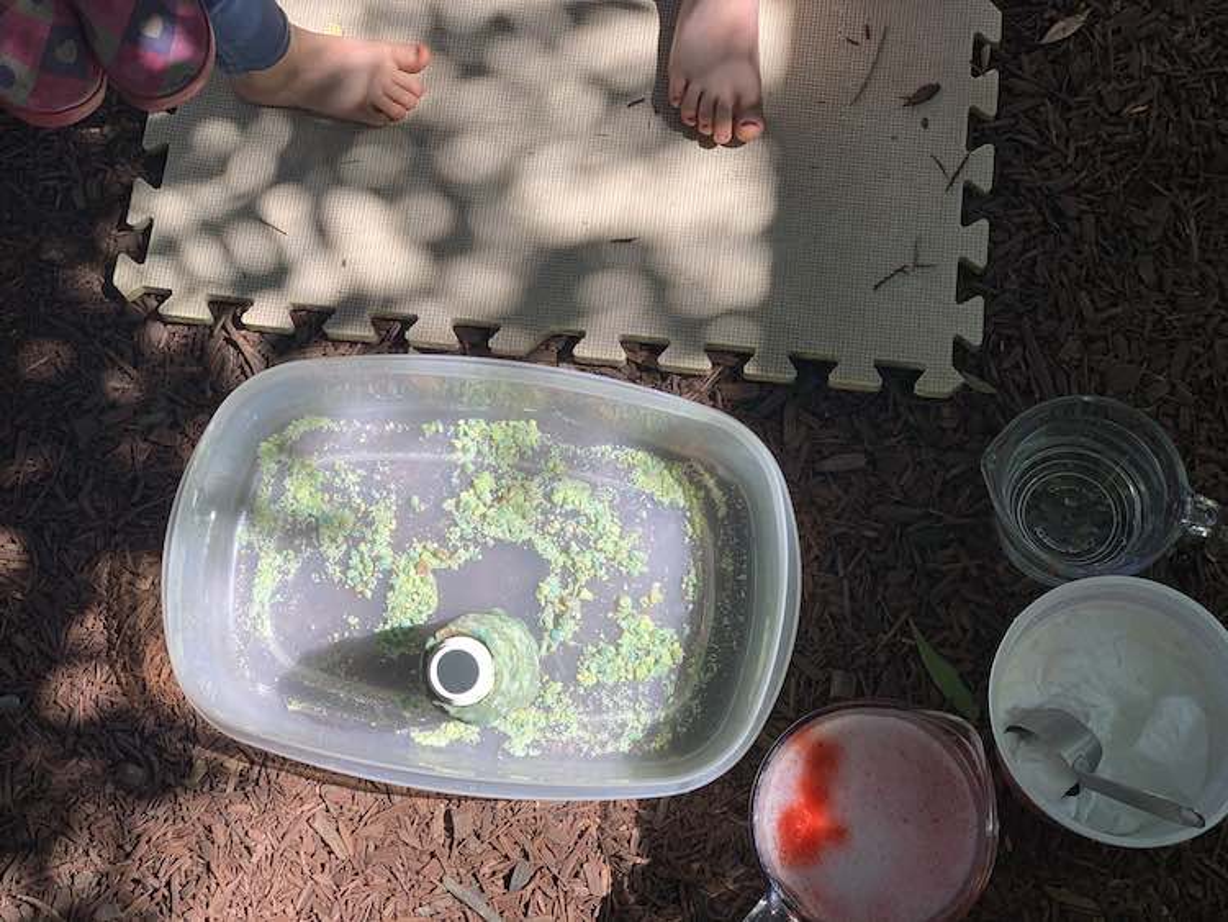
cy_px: 461
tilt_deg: -75.6
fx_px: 1845
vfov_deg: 28.0
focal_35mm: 52
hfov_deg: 36.8
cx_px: 614
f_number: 2.4
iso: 16
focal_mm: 6
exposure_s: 1/470
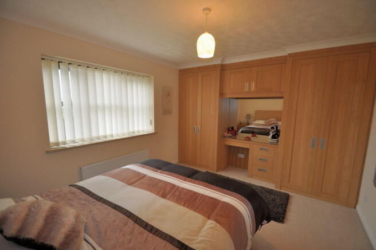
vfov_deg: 77.2
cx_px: 188
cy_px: 125
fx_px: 157
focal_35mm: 15
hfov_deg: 100.4
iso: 400
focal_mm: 10
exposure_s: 1/125
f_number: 3.5
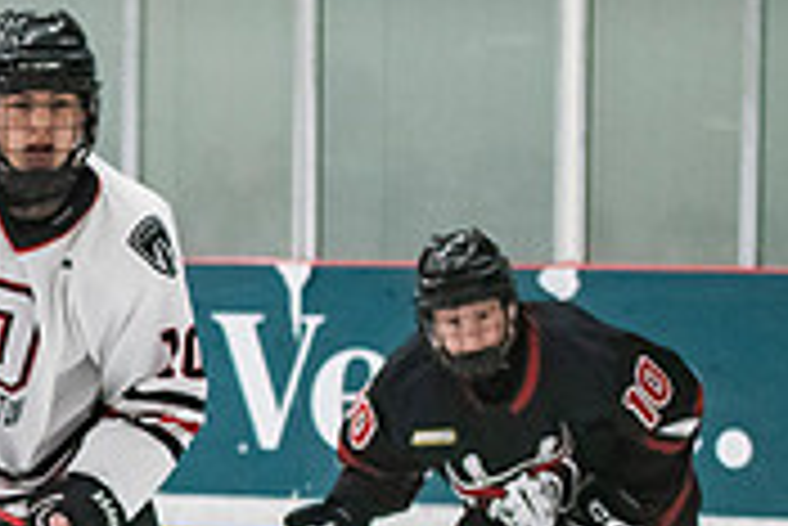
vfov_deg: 4.2
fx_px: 7141
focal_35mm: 326
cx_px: -793
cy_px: 535
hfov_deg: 6.1
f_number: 3.2
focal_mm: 70
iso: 2500
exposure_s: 1/800
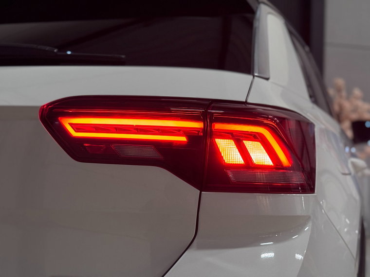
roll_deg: -1.6
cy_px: 138
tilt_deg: +1.2
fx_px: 513
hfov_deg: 39.7
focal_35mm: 48
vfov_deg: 30.3
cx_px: 185
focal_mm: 6.76
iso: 200
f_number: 1.78
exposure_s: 1/50
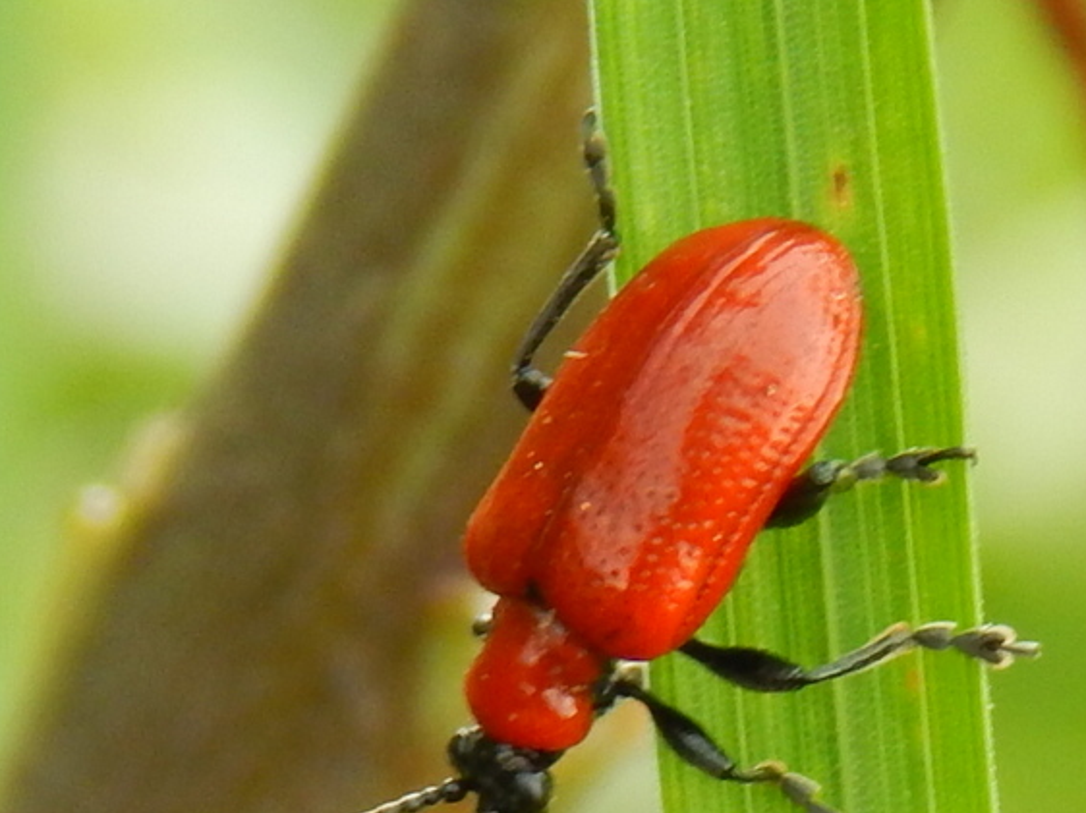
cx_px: 621
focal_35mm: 199
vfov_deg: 7.5
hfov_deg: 9.9
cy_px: 570
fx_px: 6241
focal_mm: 23.4
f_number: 4.8
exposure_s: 1/30
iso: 160
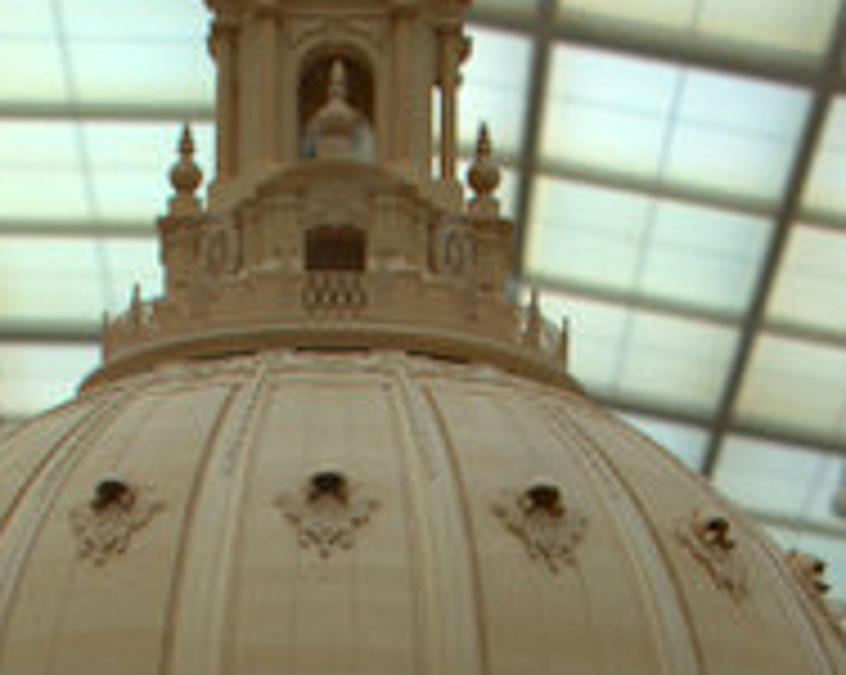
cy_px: 878
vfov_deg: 9.3
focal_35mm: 163
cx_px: 320
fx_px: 4077
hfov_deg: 11.8
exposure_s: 1/60
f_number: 4.5
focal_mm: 34
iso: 640
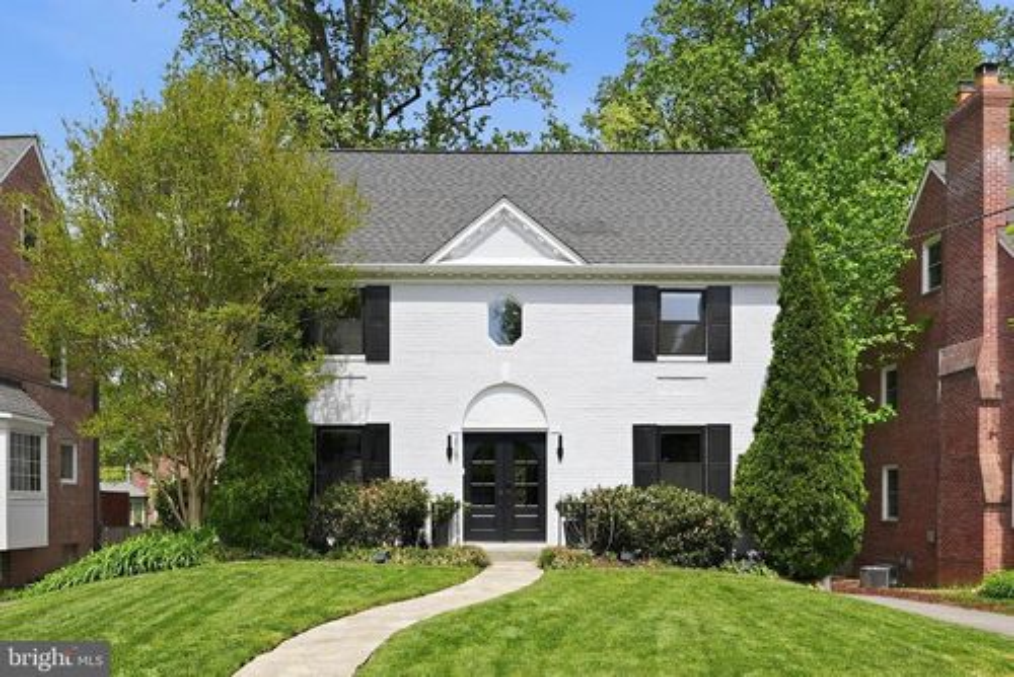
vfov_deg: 66.0
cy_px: 338
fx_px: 521
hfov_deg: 88.4
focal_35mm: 18
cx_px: 507
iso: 80
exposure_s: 1/500
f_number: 5
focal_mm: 18.5
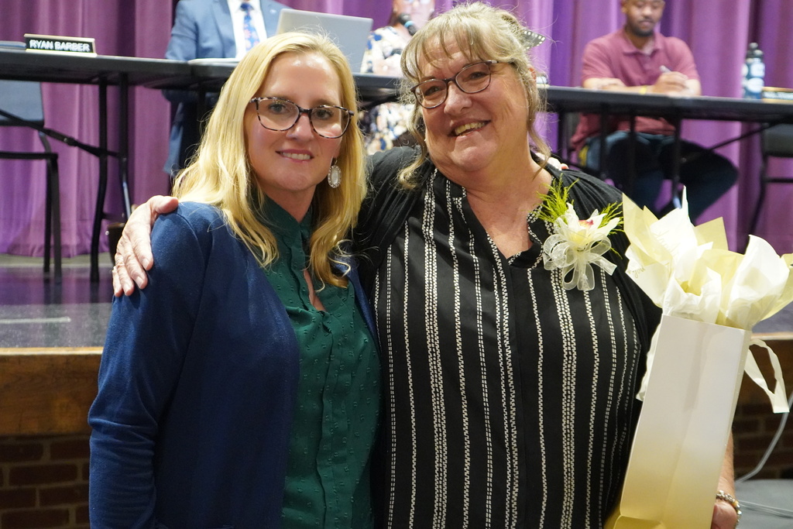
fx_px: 1223
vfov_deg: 24.4
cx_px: 396
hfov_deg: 35.9
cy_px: 264
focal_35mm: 56
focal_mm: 37
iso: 6400
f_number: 4
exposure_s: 1/50
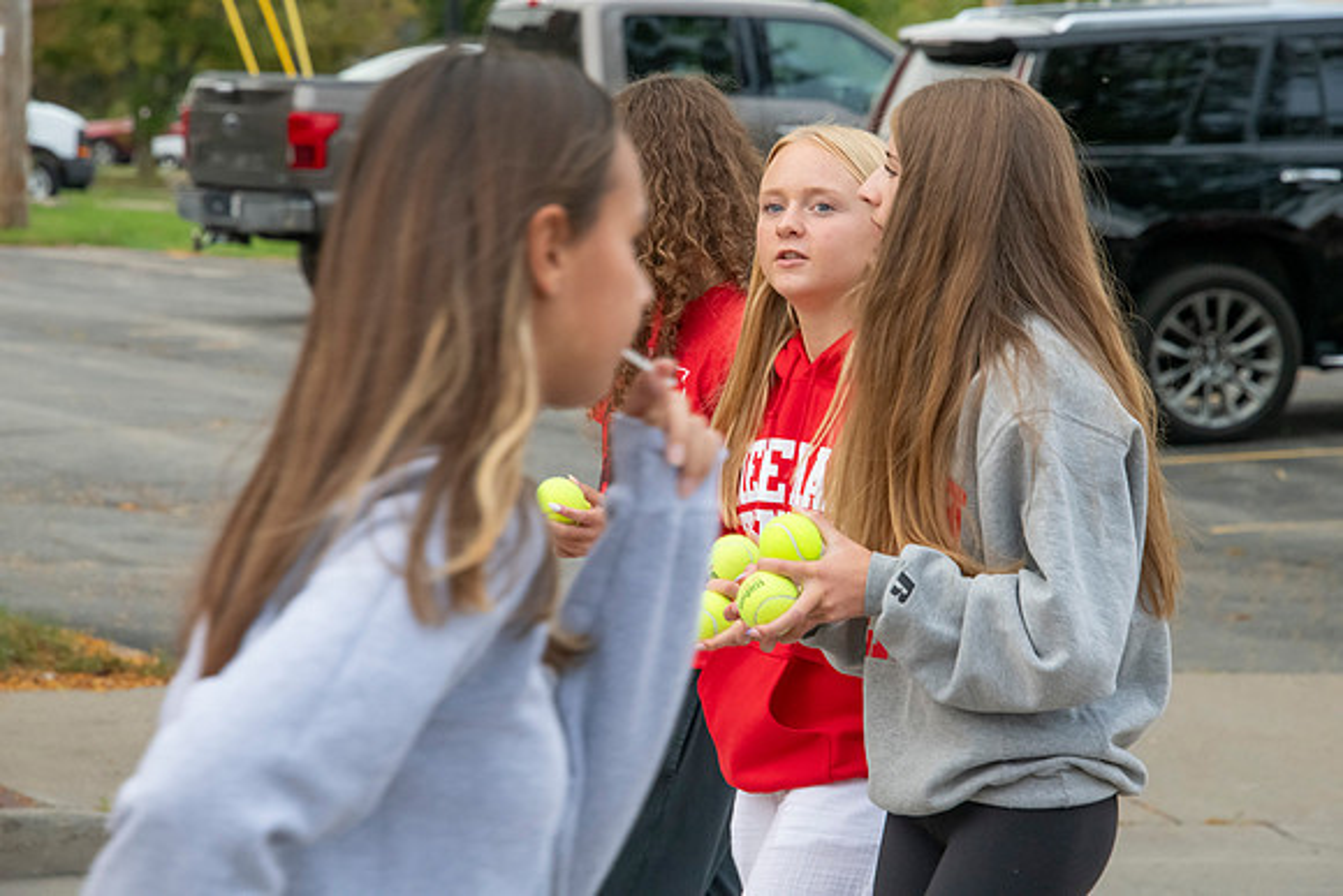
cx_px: 672
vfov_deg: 6.9
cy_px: 448
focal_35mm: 200
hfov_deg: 10.3
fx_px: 7463
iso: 3200
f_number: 11
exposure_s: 1/320
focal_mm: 200
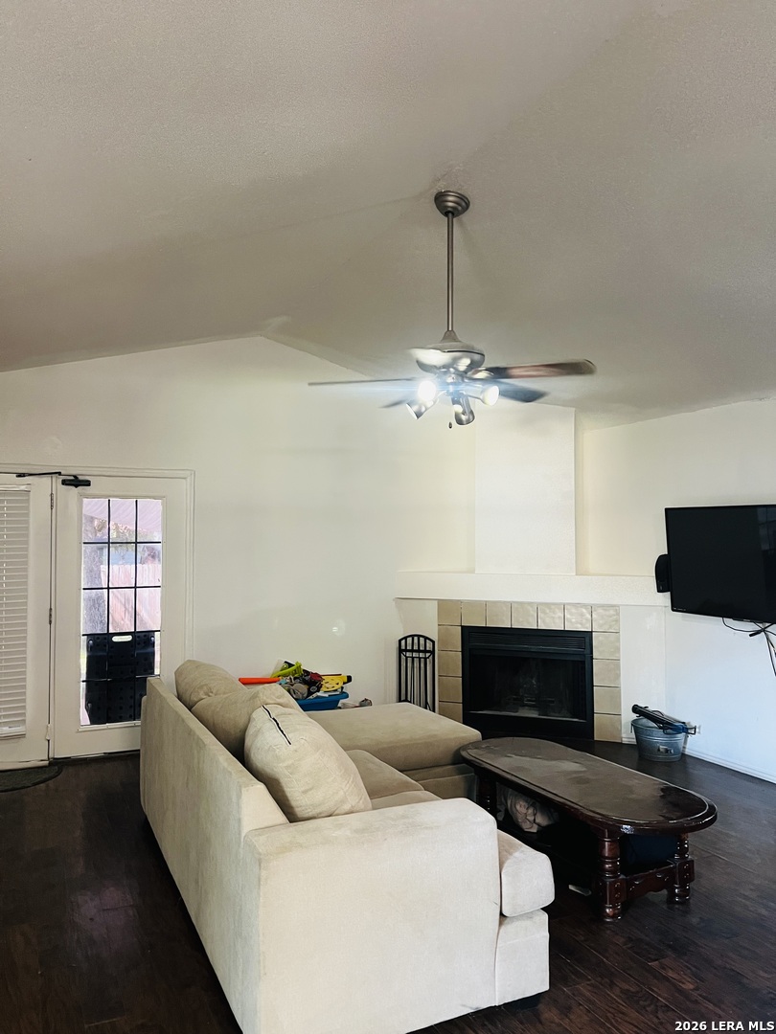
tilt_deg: +2.3
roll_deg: +0.2
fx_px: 777
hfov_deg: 53.1
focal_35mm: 26
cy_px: 517
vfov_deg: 67.3
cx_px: 388
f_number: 1.5
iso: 500
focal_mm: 5.7
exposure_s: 1/60
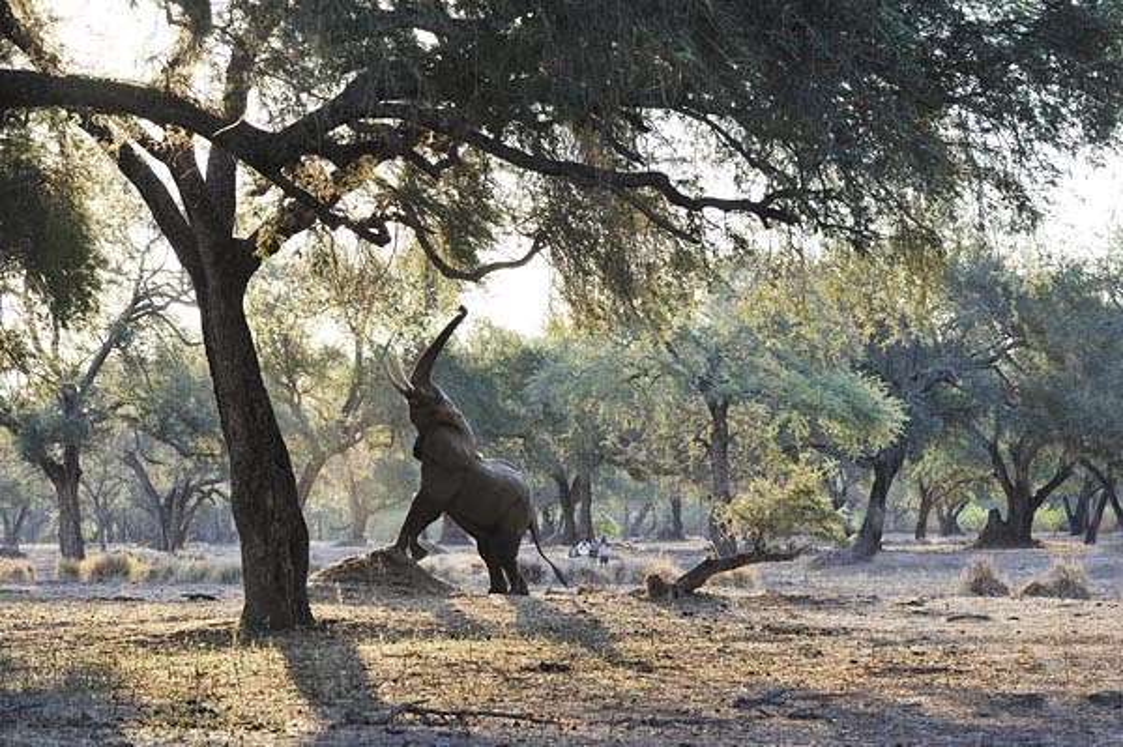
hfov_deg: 17.1
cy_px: 374
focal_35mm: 120
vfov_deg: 11.4
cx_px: 562
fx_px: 3740
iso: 400
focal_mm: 120
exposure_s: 1/250
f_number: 7.1
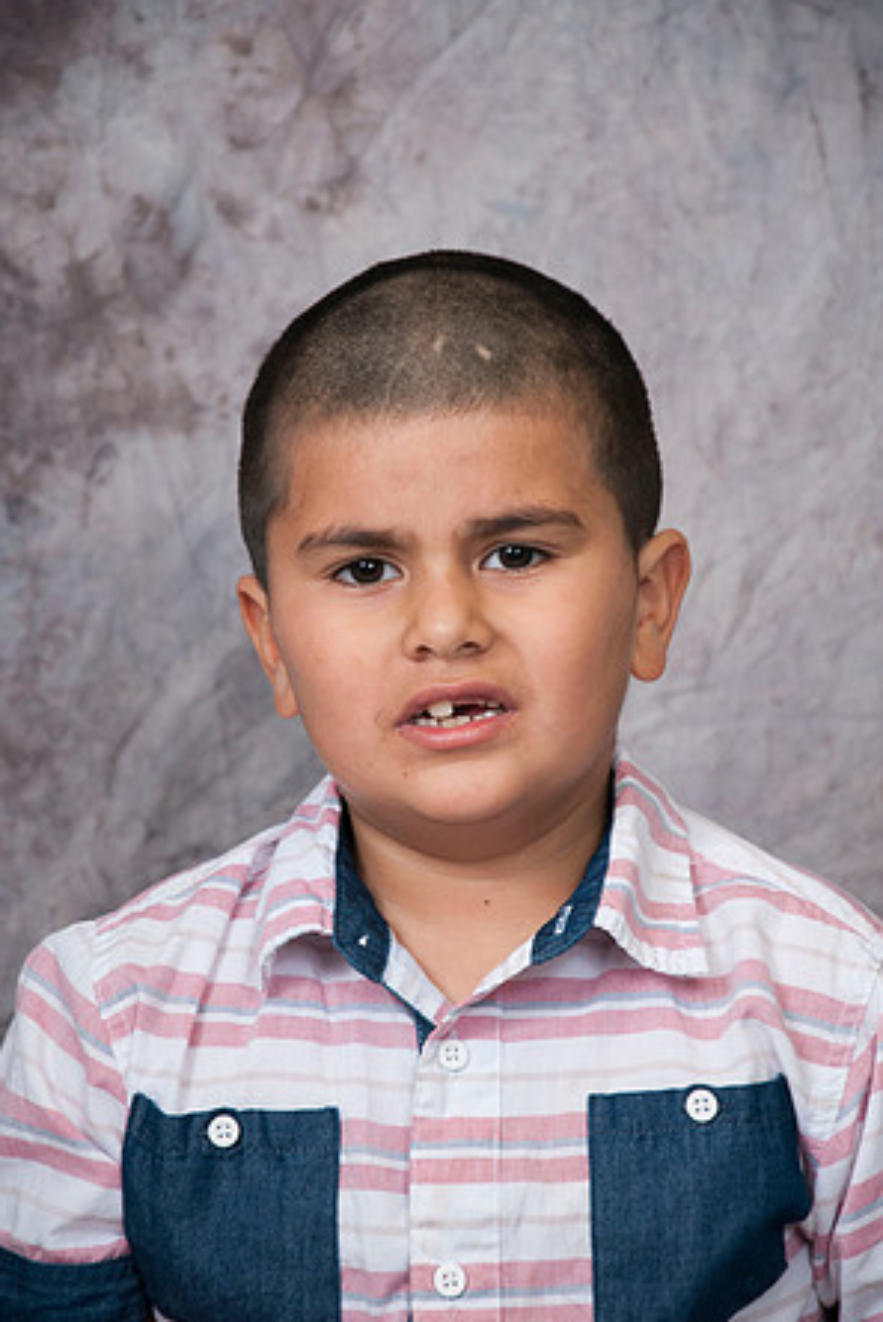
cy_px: 662
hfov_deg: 8.6
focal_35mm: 159
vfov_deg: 12.9
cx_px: 442
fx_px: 5845
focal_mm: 105
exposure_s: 1/125
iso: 200
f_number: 5.6
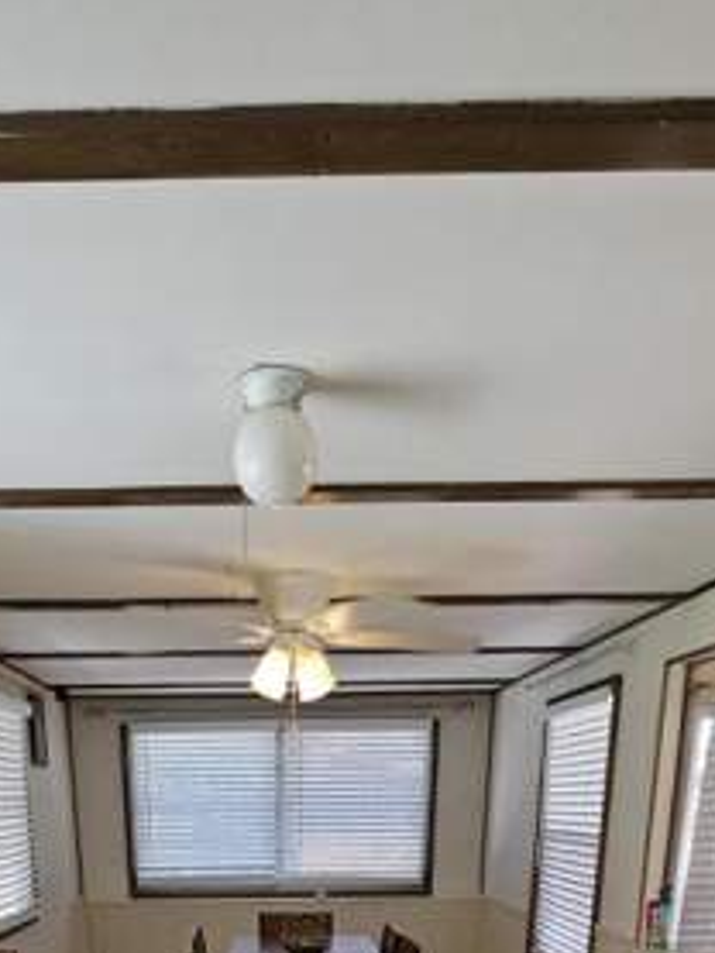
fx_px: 826
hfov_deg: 46.2
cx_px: 248
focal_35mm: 30
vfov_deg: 43.5
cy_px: 1087
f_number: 2.2
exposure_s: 1/120
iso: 80
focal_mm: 2.2
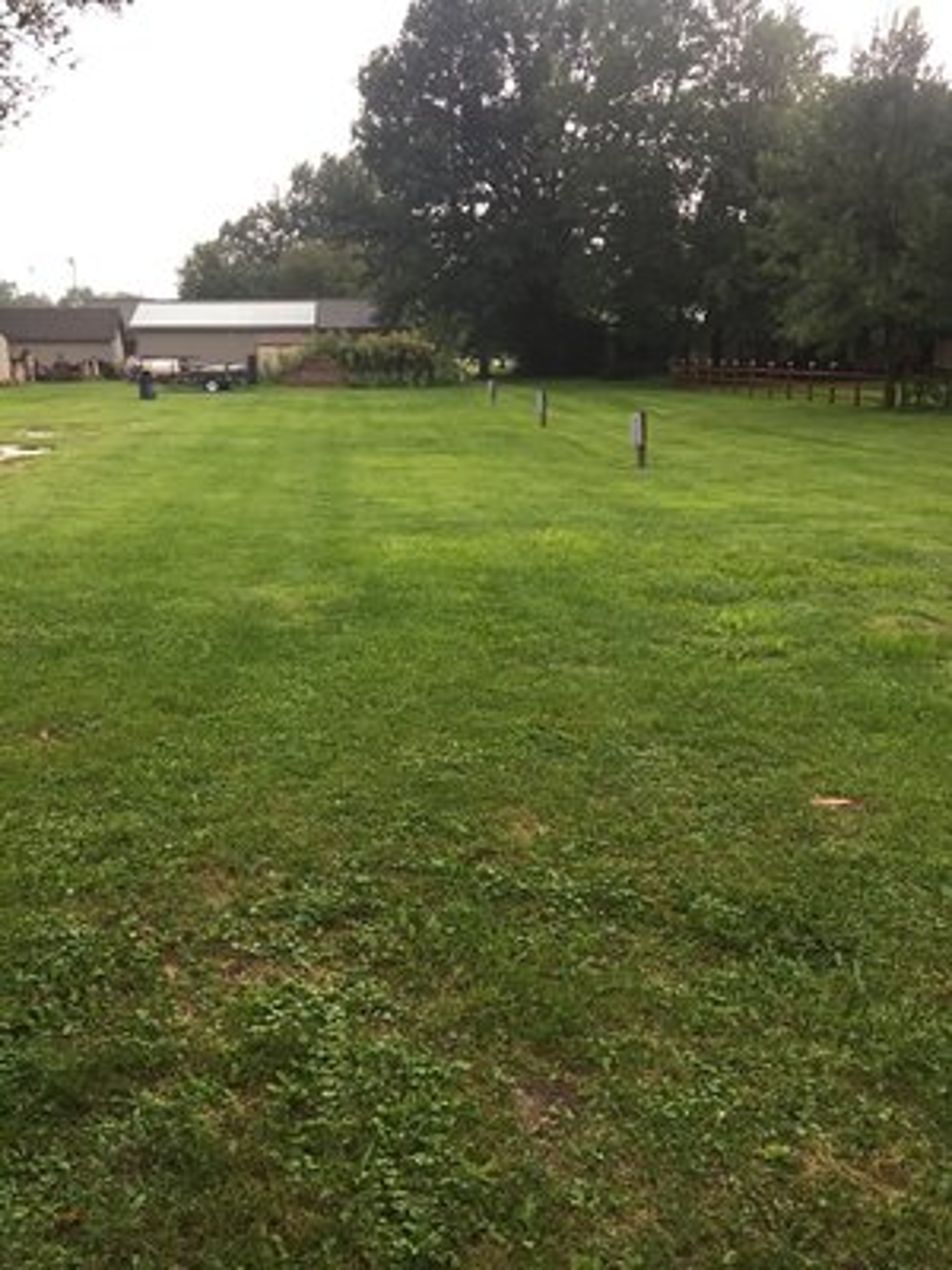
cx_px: 476
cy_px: 635
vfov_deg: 61.7
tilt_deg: -13.7
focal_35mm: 29
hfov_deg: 48.2
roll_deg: +1.3
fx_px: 1063
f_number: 2.2
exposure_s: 1/30
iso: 32
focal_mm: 4.15
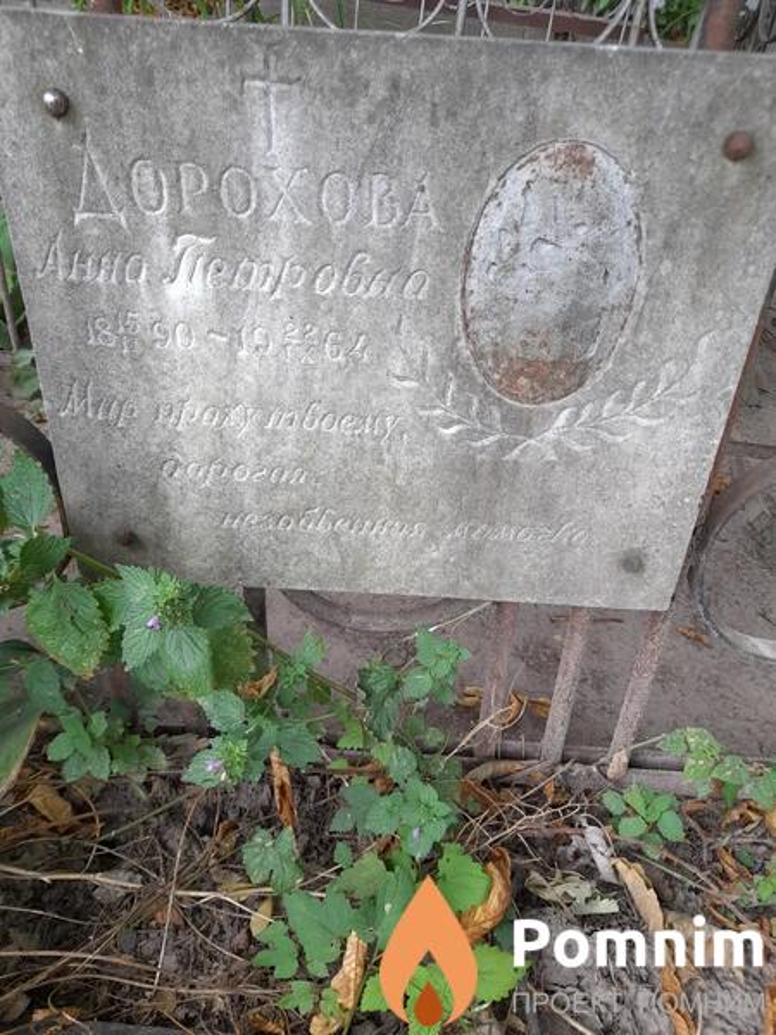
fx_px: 747
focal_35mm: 25
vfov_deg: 69.4
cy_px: 518
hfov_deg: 54.9
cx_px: 388
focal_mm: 4.6
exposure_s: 1/50
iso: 50
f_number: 2
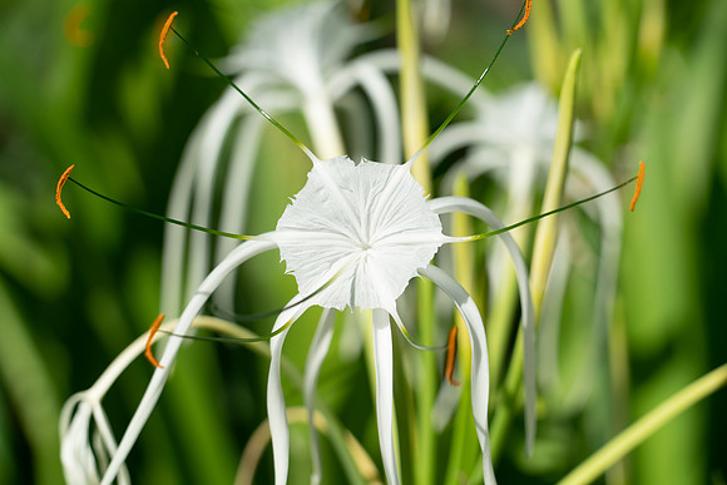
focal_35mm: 144
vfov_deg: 9.5
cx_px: 364
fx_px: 2909
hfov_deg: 14.2
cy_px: 242
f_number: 6.3
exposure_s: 1/400
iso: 160
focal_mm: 144
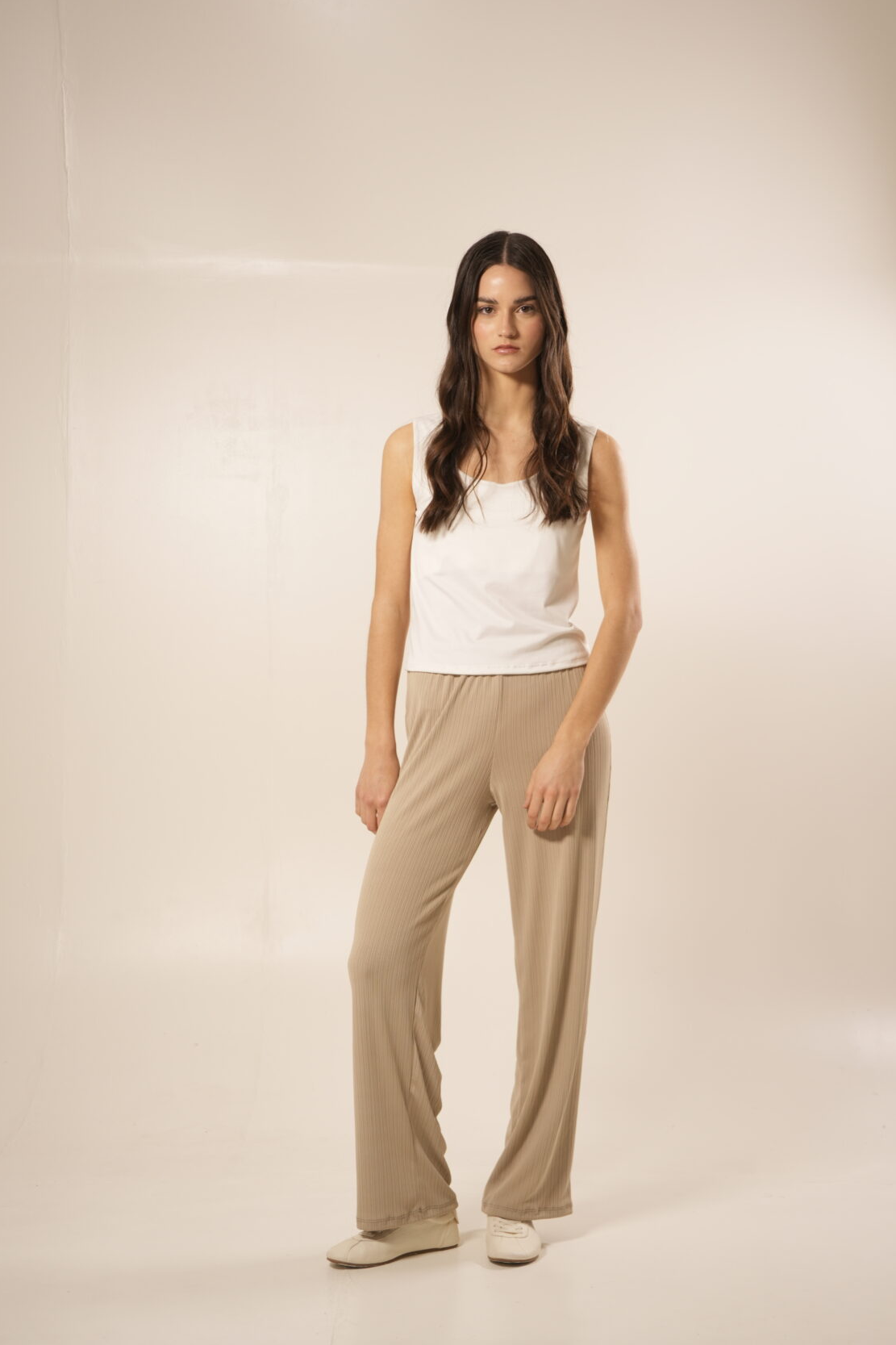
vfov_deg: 36.9
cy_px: 672
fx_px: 2016
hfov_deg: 25.0
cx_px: 480
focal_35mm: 54
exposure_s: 1/60
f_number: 3.2
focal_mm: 50
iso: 400
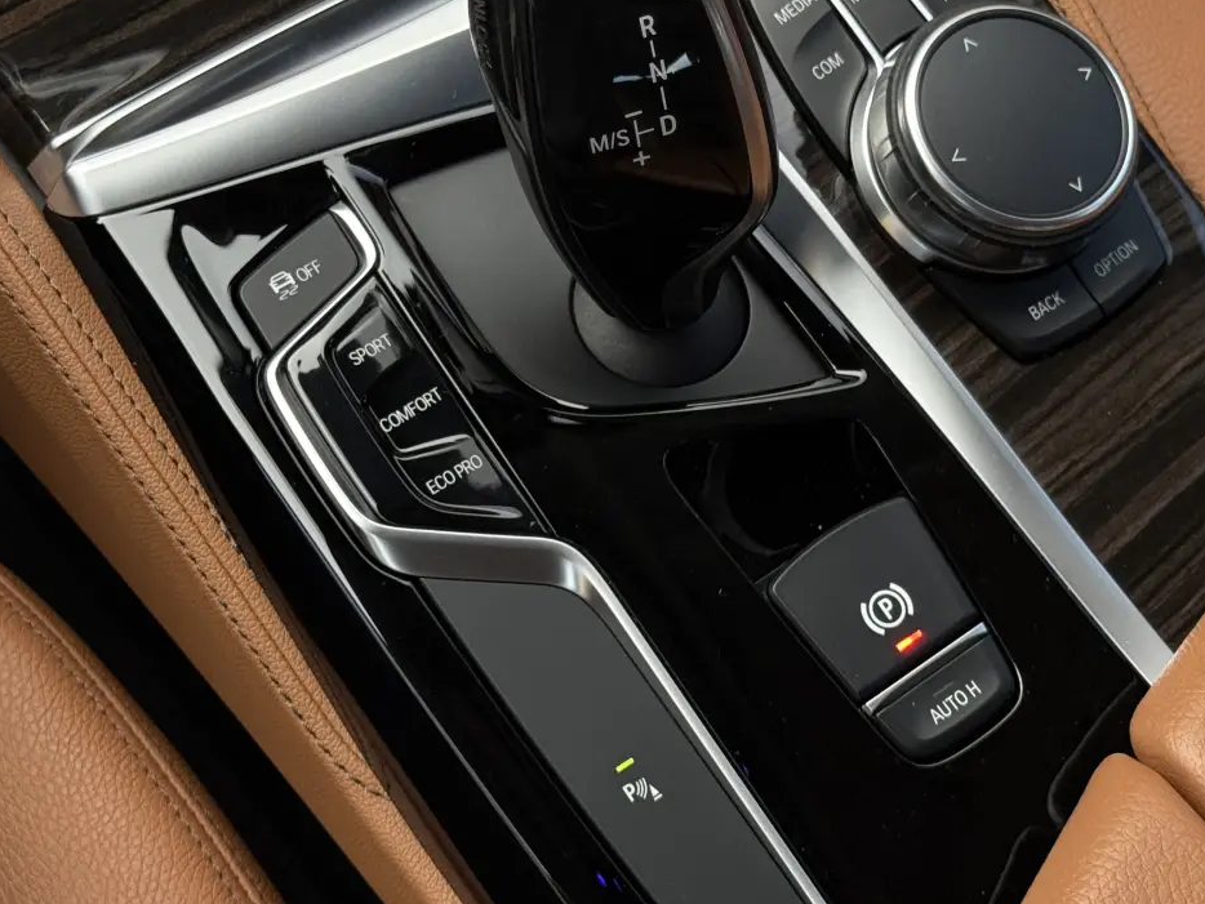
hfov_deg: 26.3
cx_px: 737
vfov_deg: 19.9
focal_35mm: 74
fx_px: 2577
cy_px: 333
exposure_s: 1/384
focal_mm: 6.76
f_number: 1.78
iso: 100
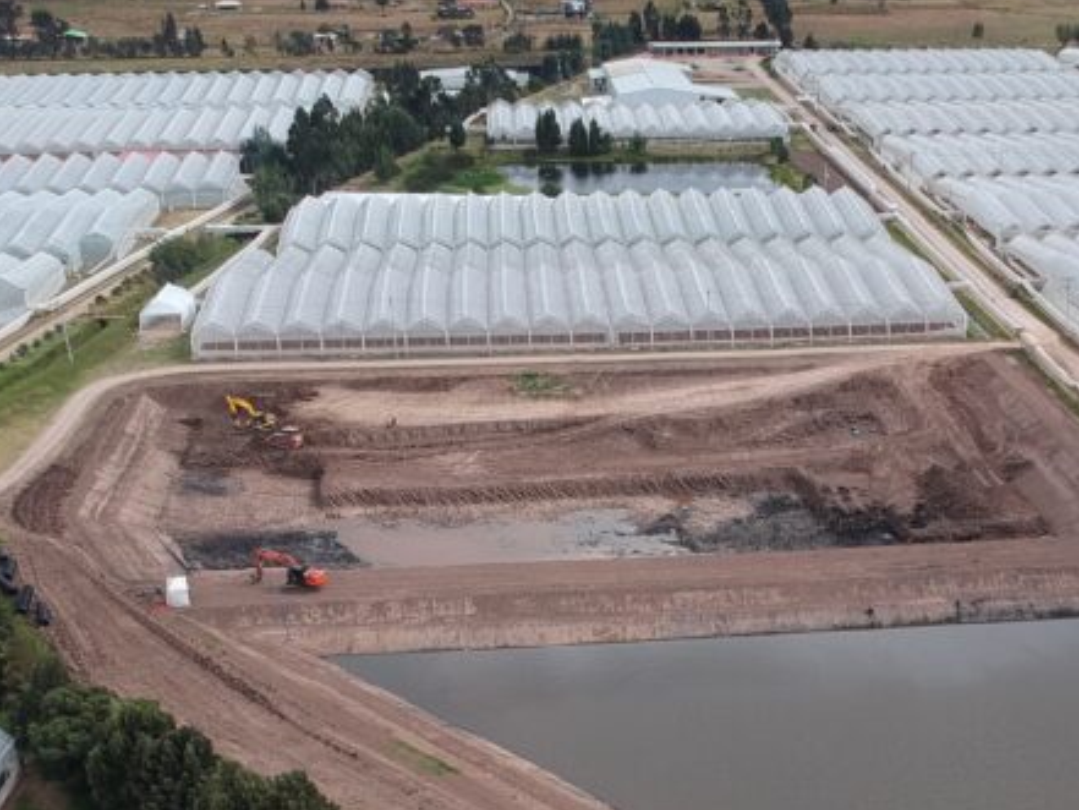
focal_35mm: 58
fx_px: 1808
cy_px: 820
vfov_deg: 24.1
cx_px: 810
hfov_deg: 32.6
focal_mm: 4.49
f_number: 2.6
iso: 100
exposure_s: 1/800
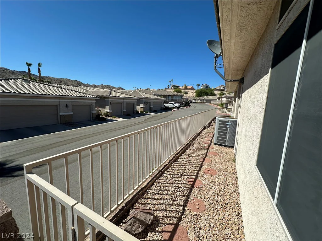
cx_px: 161
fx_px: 130
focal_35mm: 14
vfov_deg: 85.7
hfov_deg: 102.1
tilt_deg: -8.1
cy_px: 120
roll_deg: -0.4
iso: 50
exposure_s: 1/2959
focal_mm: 2.22
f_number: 2.2
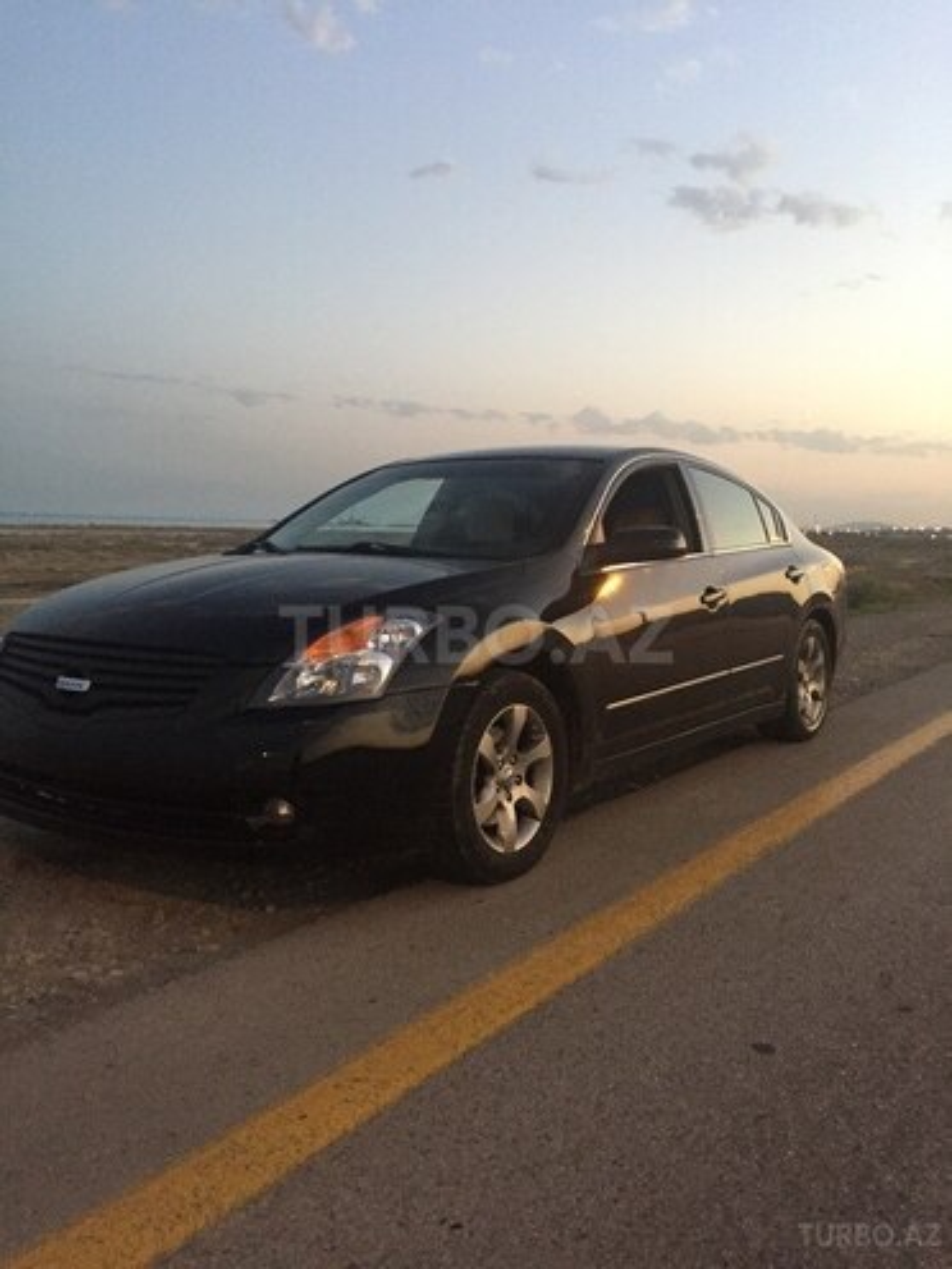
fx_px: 1063
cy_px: 634
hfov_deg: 48.2
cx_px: 476
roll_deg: -0.6
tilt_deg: -2.7
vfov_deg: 61.7
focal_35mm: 29
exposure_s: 1/25
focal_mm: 4.15
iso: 250
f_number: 2.2
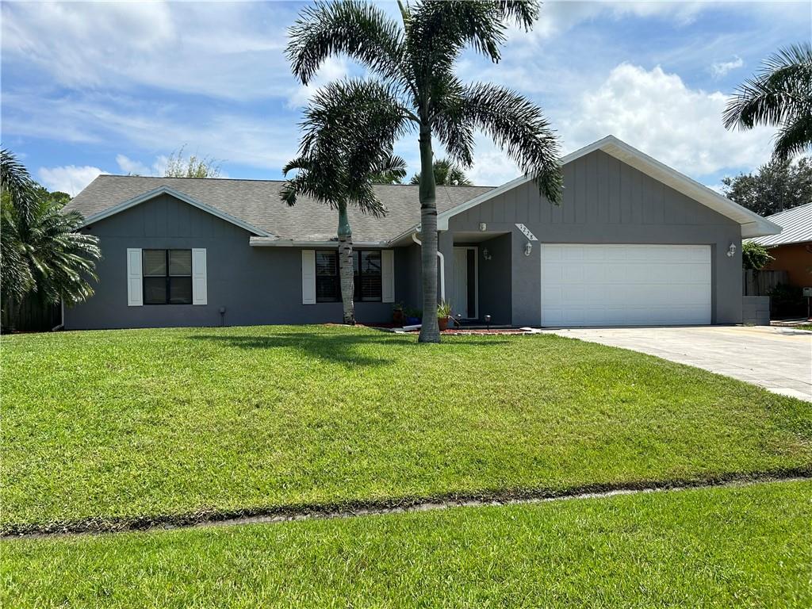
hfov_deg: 67.3
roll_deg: +0.2
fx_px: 610
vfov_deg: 53.1
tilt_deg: -0.9
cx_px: 406
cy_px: 304
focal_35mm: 26
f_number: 1.5
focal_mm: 5.7
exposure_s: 1/4630
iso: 50
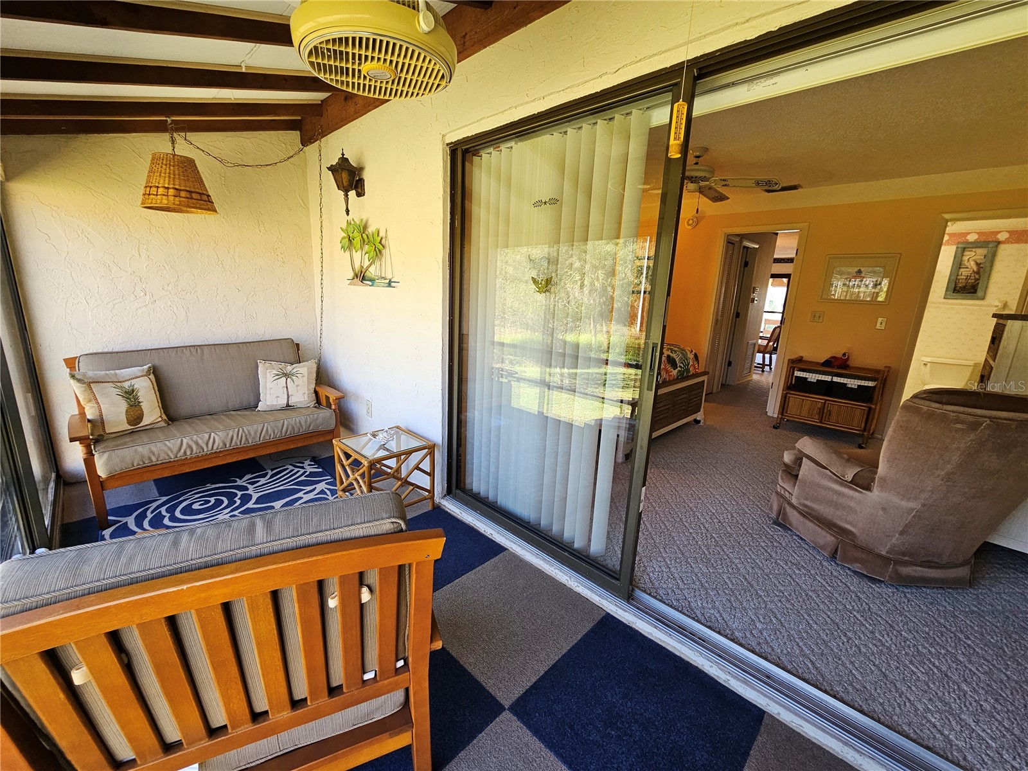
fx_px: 386
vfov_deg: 89.9
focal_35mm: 13
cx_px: 514
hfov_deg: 106.2
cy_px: 386
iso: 200
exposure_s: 1/100
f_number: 2.2
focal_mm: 2.2
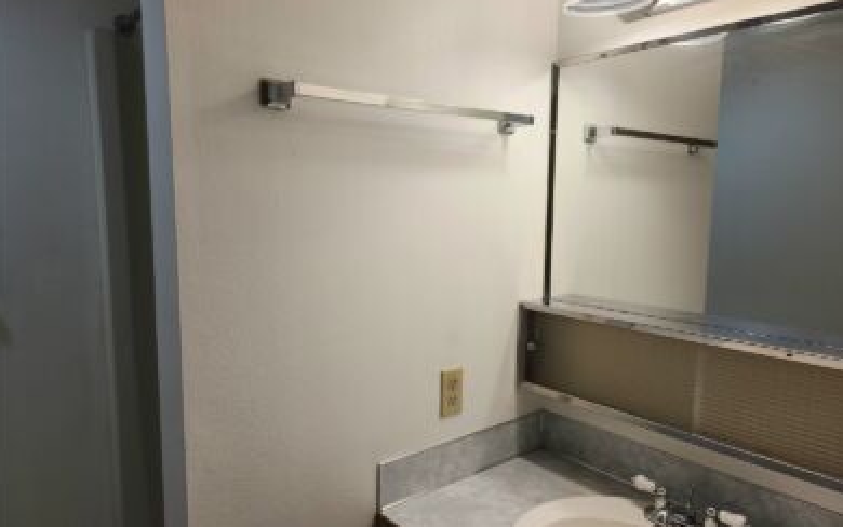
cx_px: 424
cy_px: 272
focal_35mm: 25
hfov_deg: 72.5
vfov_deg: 49.3
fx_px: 575
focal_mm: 5.4
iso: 20
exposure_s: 1/60.2
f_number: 1.8
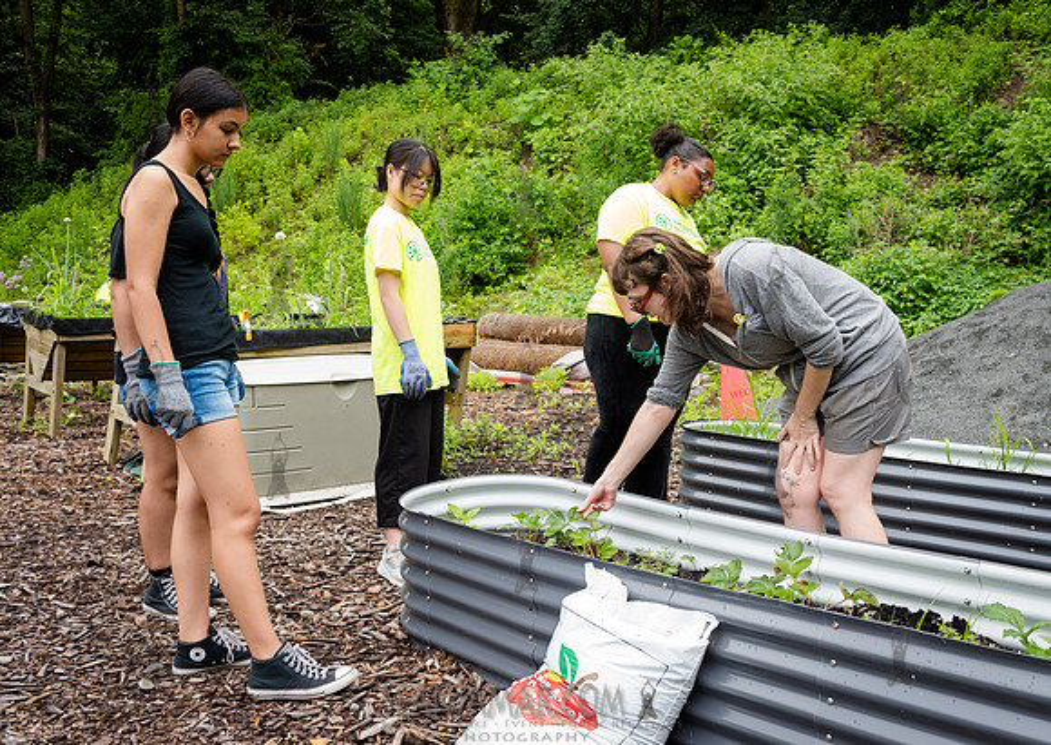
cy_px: 341
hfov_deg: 51.0
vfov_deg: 37.6
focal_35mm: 37
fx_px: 1094
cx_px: 621
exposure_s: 1/400
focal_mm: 31
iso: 640
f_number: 4.5
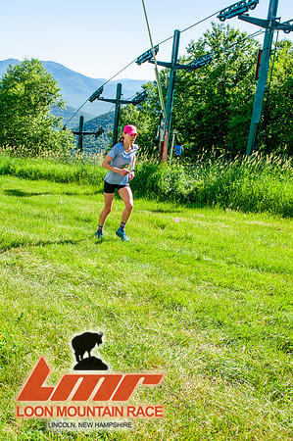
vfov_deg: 53.2
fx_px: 440
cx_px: 146
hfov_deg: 36.8
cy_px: 220
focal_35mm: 36
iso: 200
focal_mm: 24
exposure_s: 1/320
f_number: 8
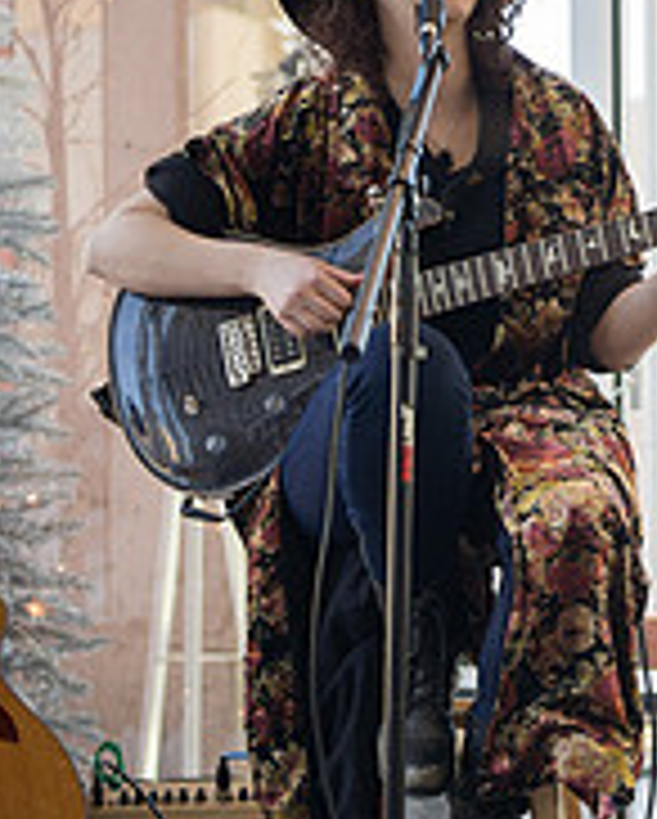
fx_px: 2621
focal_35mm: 108
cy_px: 499
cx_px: 910
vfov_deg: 17.7
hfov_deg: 13.6
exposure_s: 1/800
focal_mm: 35
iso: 400
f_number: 1.8
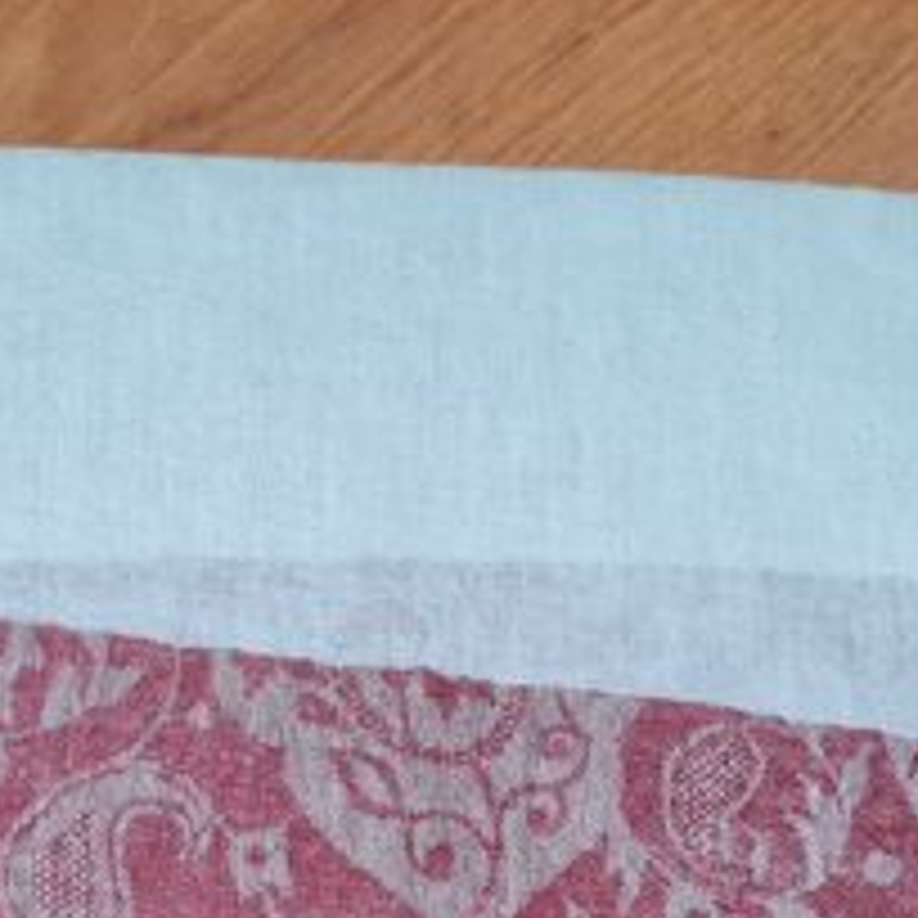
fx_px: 2370
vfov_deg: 21.4
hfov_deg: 21.8
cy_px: 844
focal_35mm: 79
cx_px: 266
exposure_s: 1/60
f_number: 1.8
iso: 200
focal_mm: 5.4
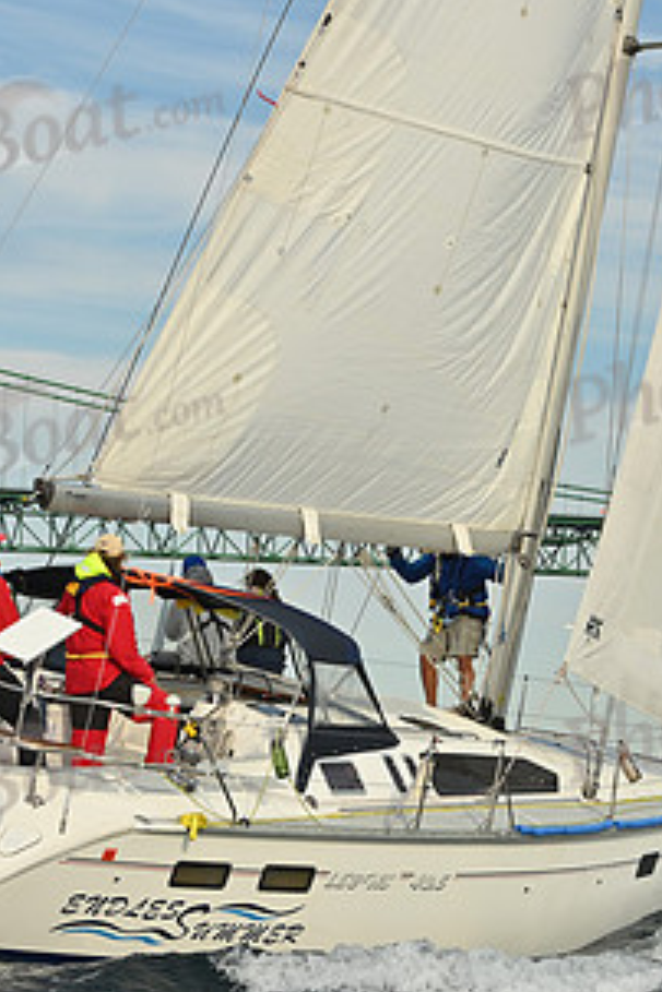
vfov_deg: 15.3
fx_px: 3696
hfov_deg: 10.2
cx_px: 397
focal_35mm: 134
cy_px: 575
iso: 320
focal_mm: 70
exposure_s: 1/1000
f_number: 9
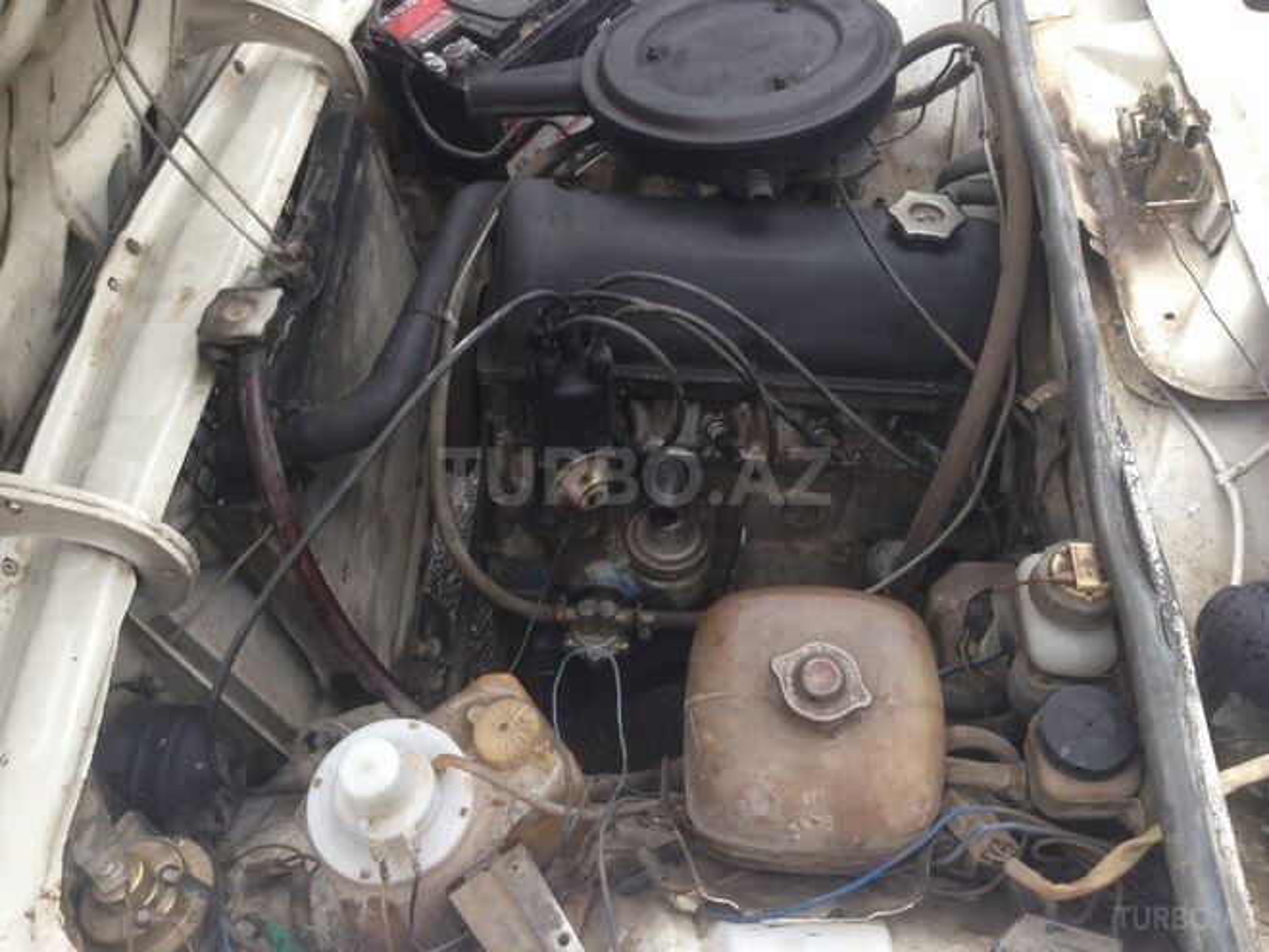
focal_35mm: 33
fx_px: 1210
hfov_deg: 55.4
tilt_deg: -52.5
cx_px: 634
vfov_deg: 42.9
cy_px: 476
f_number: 2.4
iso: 64
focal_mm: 4.12
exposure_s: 1/40
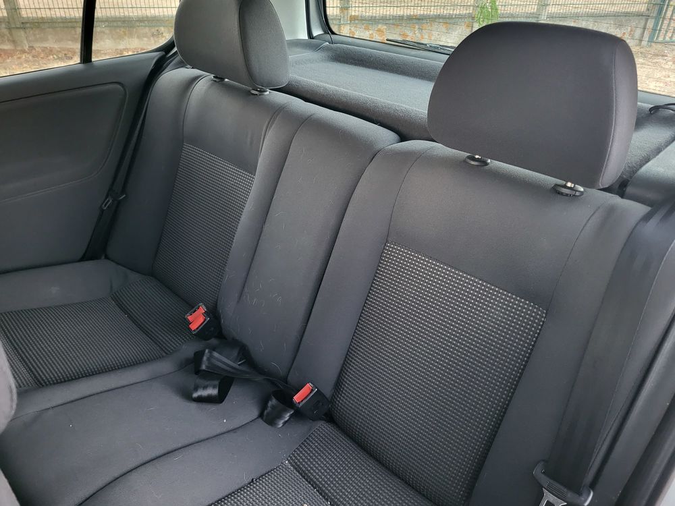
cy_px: 253
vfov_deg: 53.1
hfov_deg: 67.3
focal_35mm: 26
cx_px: 338
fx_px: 507
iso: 800
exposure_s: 1/25
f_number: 1.8
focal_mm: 5.4
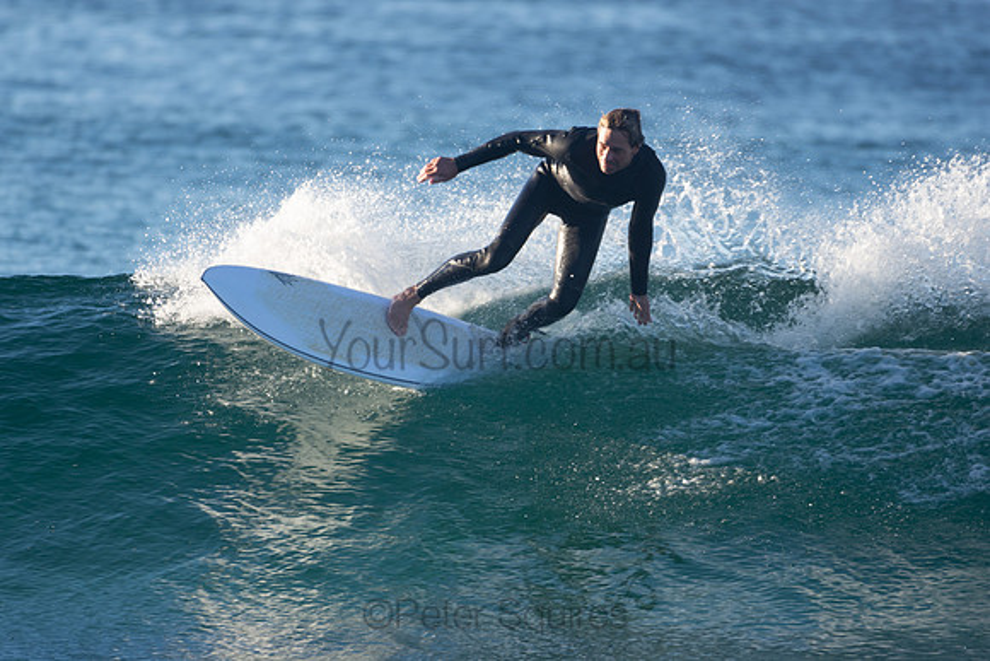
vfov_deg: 1.8
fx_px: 20629
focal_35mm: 750
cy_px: 330
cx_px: 495
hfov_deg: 2.7
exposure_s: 1/500
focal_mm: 500
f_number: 5.6
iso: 220
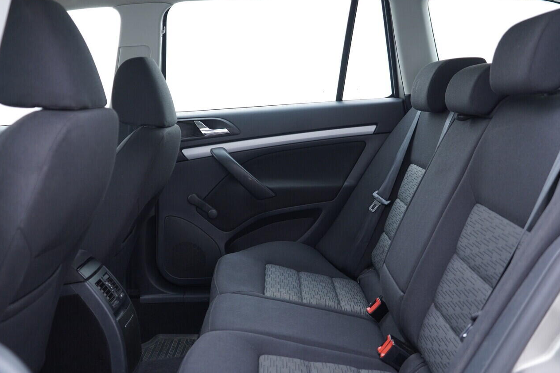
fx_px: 638
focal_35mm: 41
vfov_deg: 32.6
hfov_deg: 47.4
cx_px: 279
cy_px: 203
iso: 250
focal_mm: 24
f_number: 2.8
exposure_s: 1/40
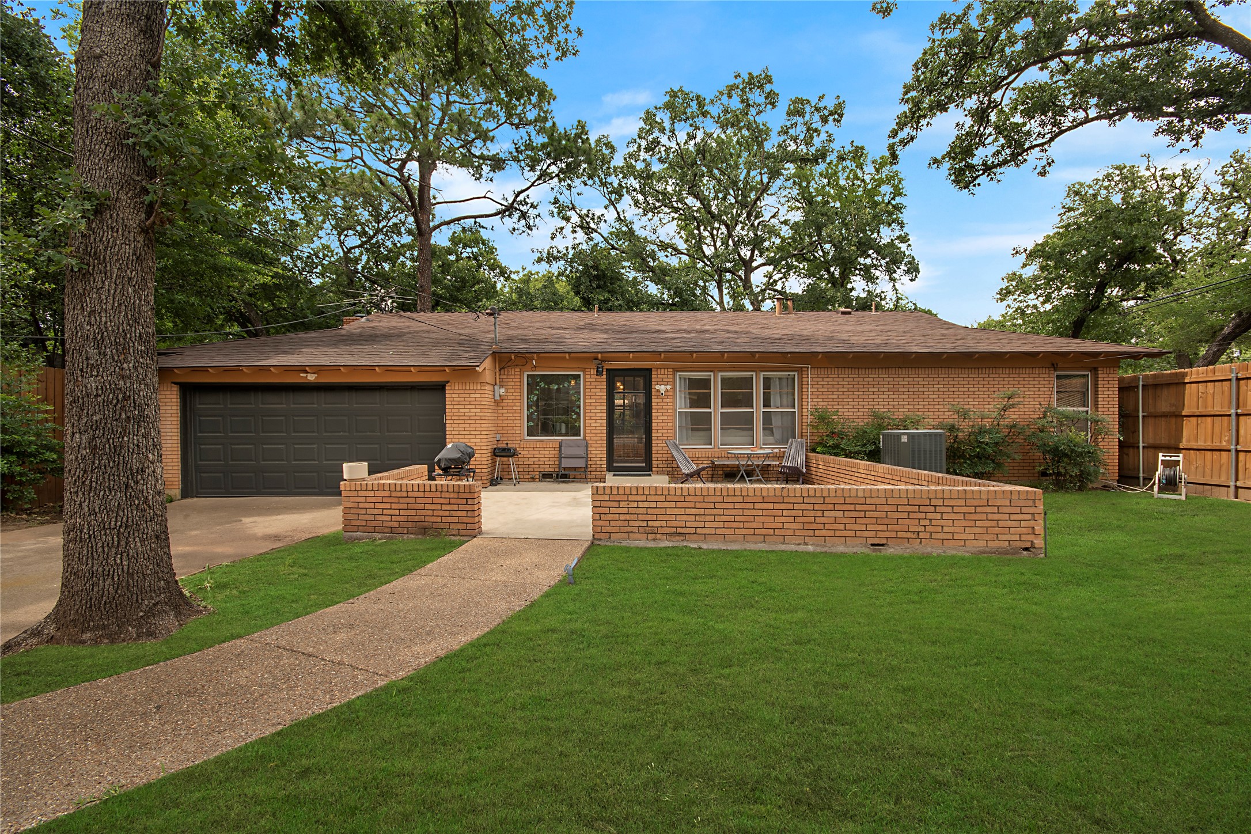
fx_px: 521
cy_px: 417
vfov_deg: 77.3
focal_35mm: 15
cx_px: 626
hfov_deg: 100.4
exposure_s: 1/50
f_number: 11
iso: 100
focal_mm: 10
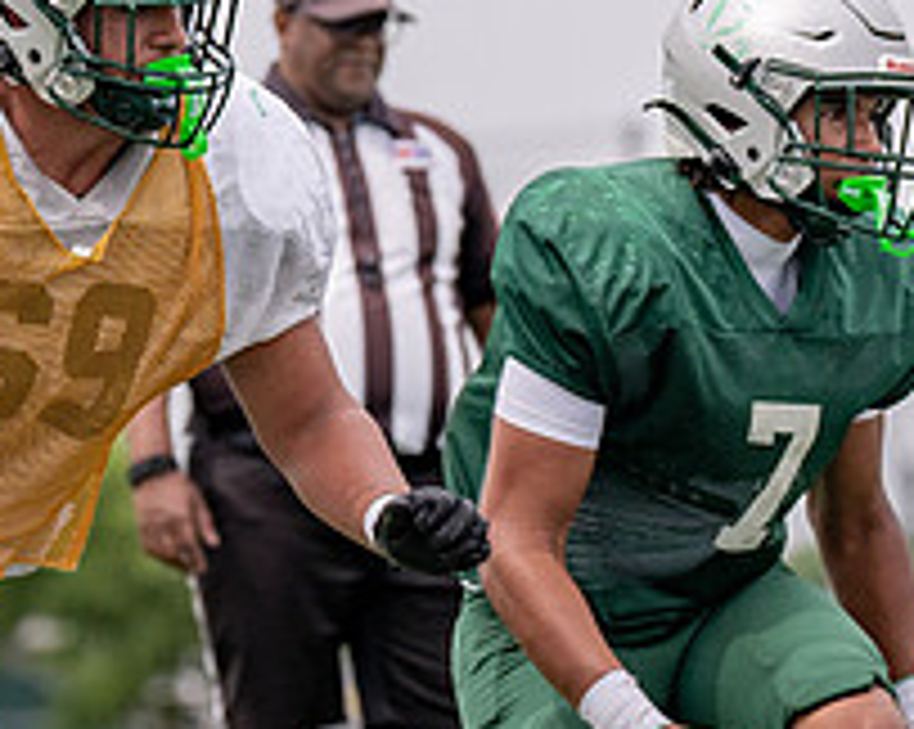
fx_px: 12377
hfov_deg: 4.2
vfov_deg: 3.4
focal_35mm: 458
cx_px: -12
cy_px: 321
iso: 250
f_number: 2.8
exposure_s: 1/4000
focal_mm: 117
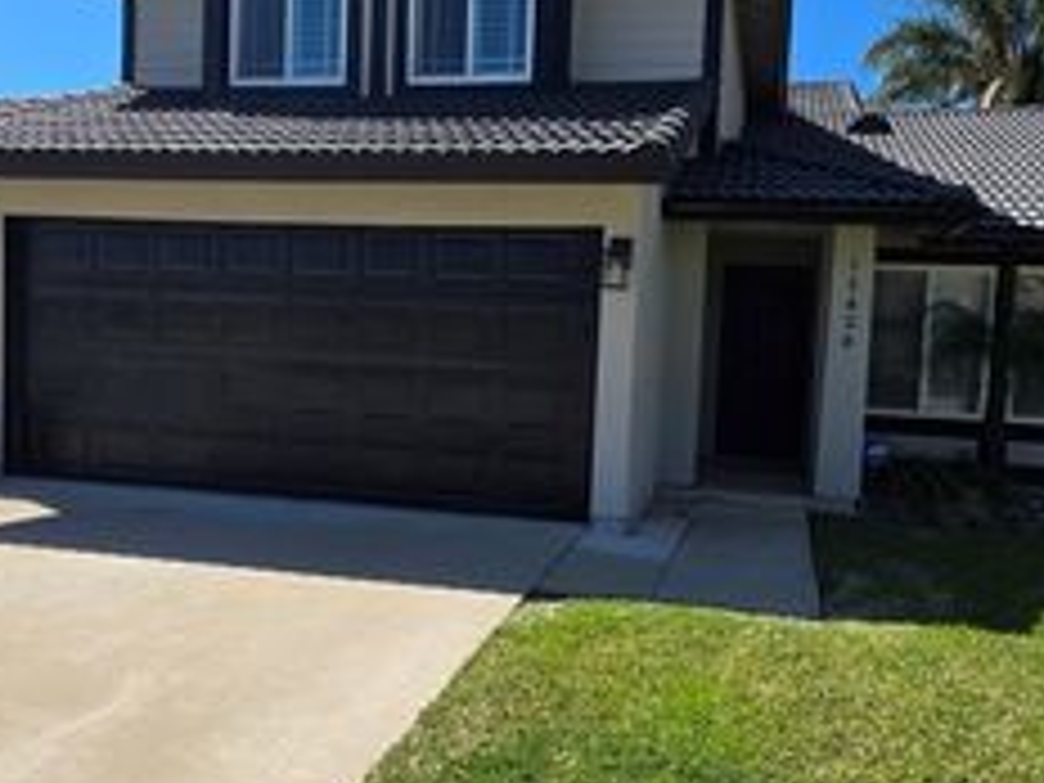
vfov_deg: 49.7
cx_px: 590
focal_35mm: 28
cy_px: 394
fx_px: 844
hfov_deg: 63.2
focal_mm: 2.2
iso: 40
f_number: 1.9
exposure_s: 1/2000
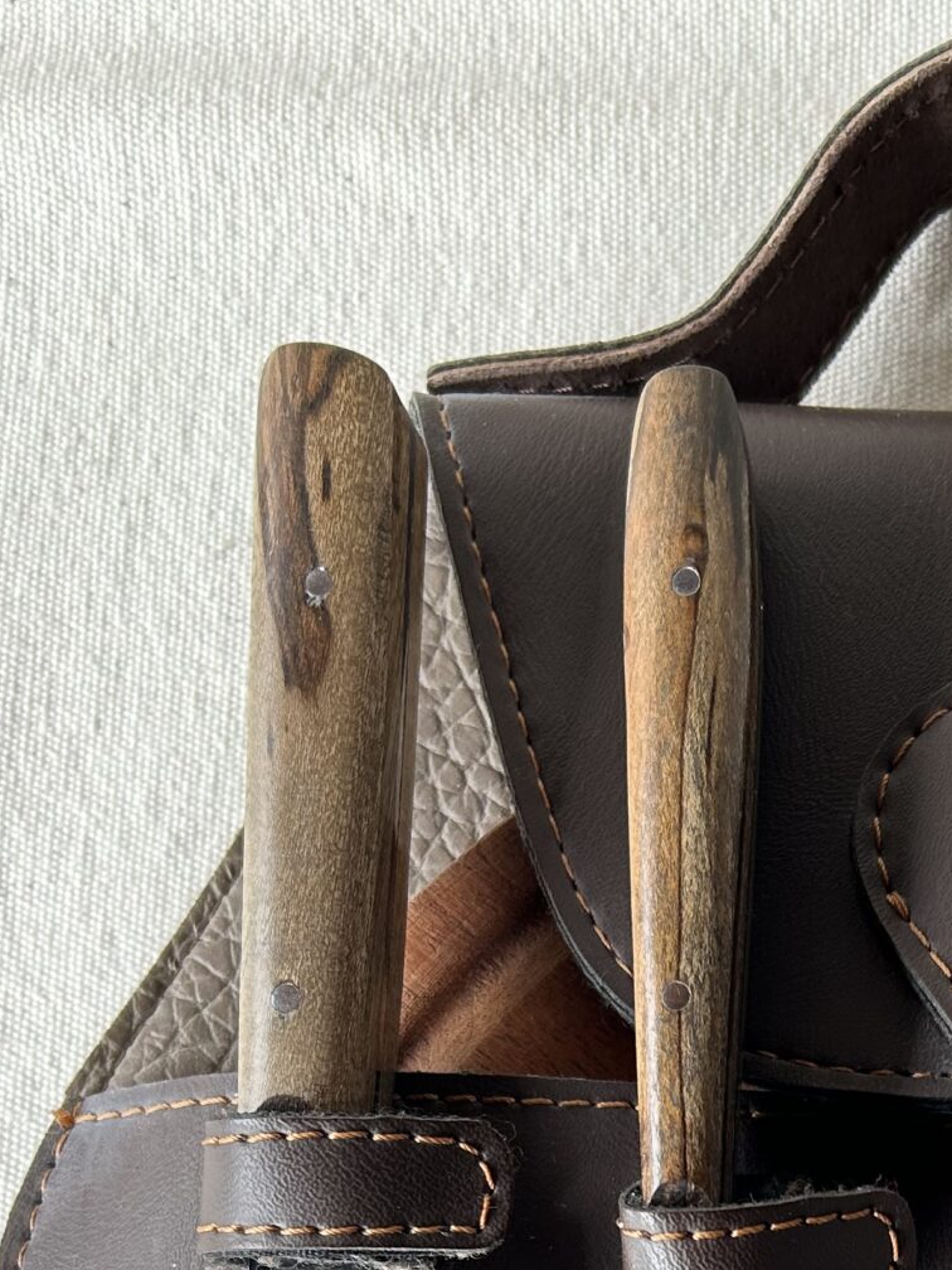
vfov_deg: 25.9
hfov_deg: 21.1
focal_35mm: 66
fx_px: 2420
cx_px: 1059
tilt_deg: -84.0
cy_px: 1574
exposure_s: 1/189
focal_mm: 5.7
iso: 40
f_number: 1.5
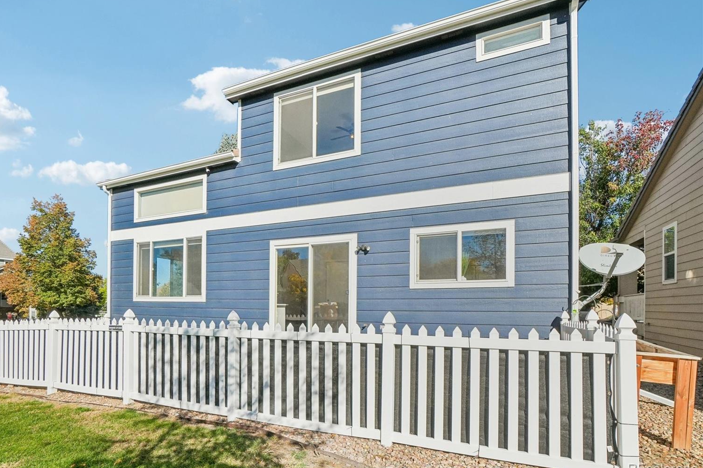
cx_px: 329
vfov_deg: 73.7
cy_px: 229
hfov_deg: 96.6
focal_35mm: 16
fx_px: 312
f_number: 8
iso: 400
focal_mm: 10
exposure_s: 1/2000
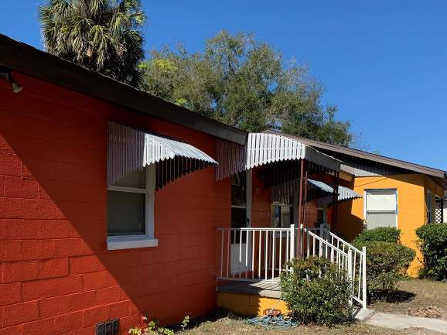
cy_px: 207
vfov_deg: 39.4
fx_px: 465
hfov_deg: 51.3
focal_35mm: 36
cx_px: 210
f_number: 1.8
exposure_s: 1/1880
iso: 25
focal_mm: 4.25
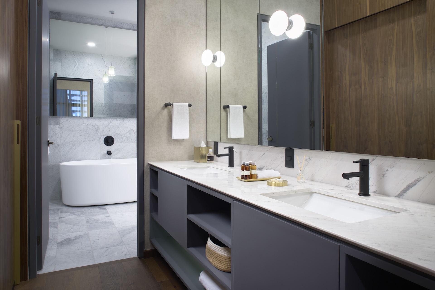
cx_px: 218
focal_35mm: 24
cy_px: 145
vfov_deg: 53.1
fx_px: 290
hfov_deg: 73.7
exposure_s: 1/2.5
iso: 400
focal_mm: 24
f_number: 11
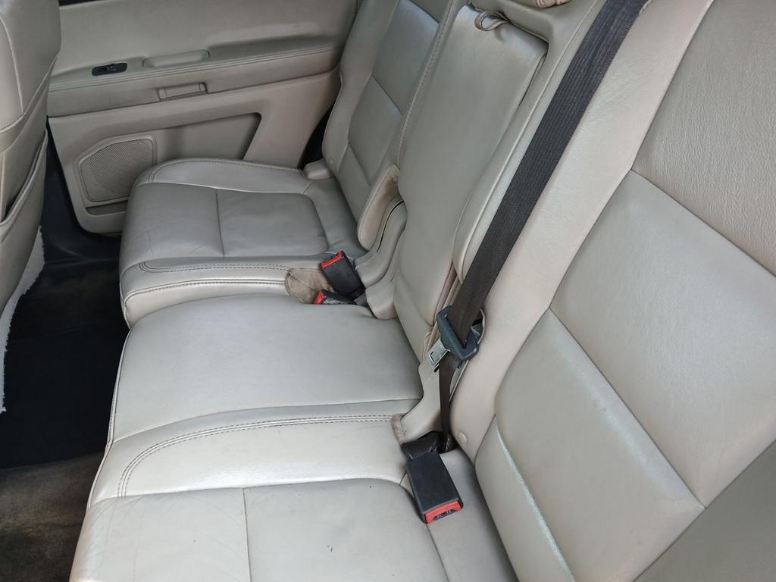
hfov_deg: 67.3
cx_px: 388
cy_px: 291
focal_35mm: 26
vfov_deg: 53.1
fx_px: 583
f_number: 1.8
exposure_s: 1/60
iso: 50
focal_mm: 3.98
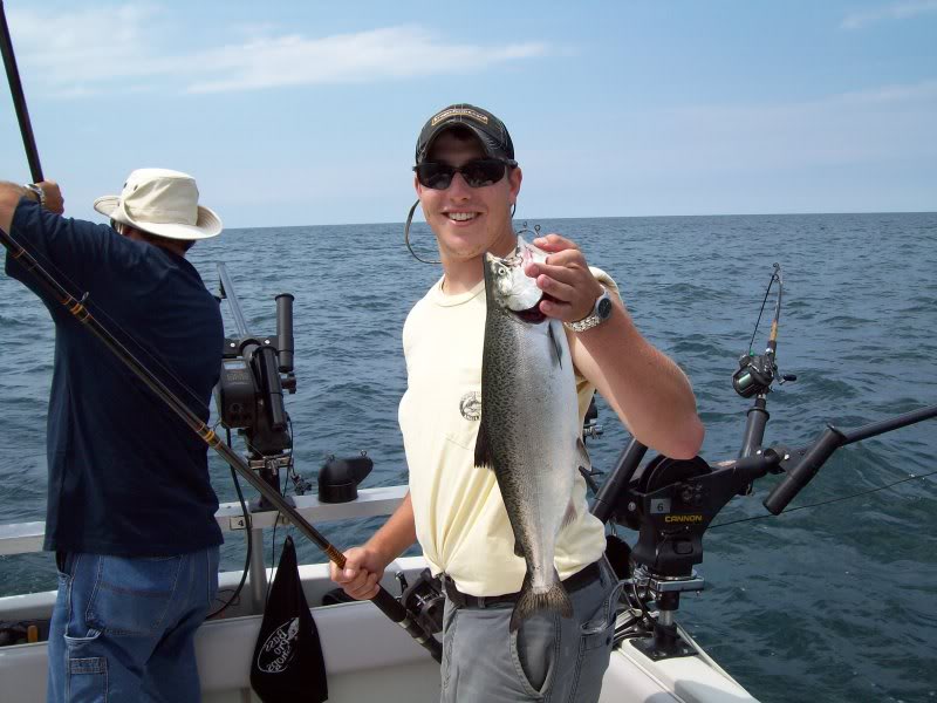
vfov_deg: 39.7
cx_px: 468
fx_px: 974
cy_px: 352
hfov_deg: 51.4
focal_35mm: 36
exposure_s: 1/588
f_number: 4.8
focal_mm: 6
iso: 80
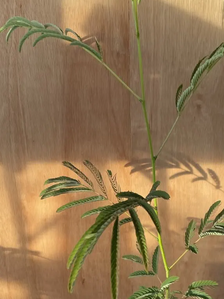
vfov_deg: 38.7
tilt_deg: -22.9
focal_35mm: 49
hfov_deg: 29.4
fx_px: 423
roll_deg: -0.2
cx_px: 155
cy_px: 180
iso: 32
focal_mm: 4.2
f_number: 1.6
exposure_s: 1/363
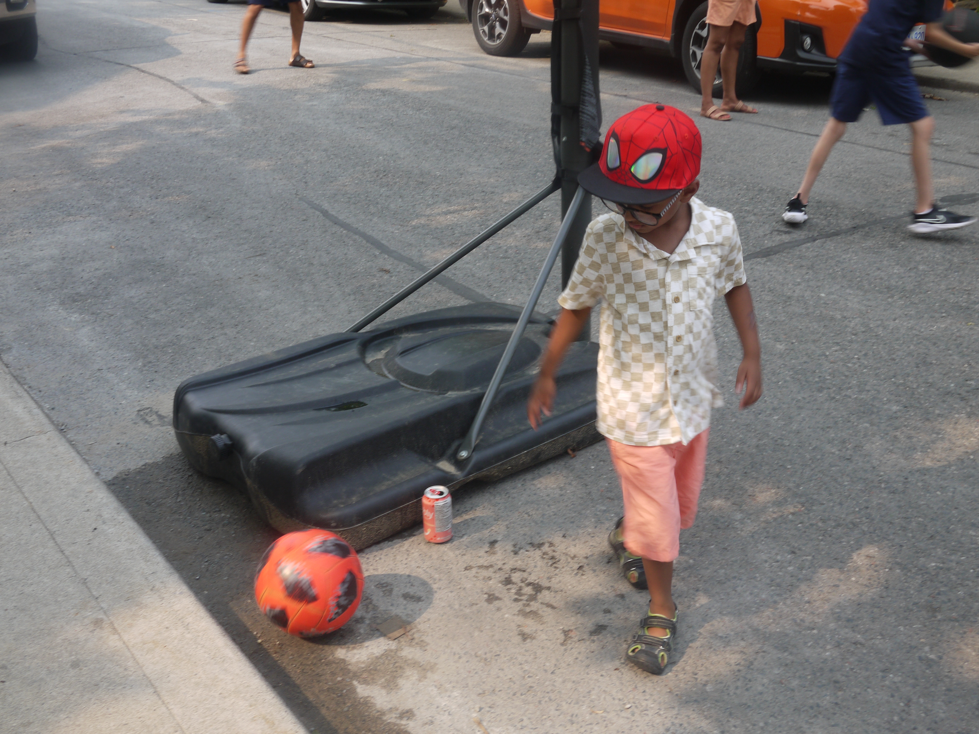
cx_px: 490
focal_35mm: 40
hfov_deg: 46.8
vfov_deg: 36.0
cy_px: 367
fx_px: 1131
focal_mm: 20
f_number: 14
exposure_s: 1/30
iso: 125
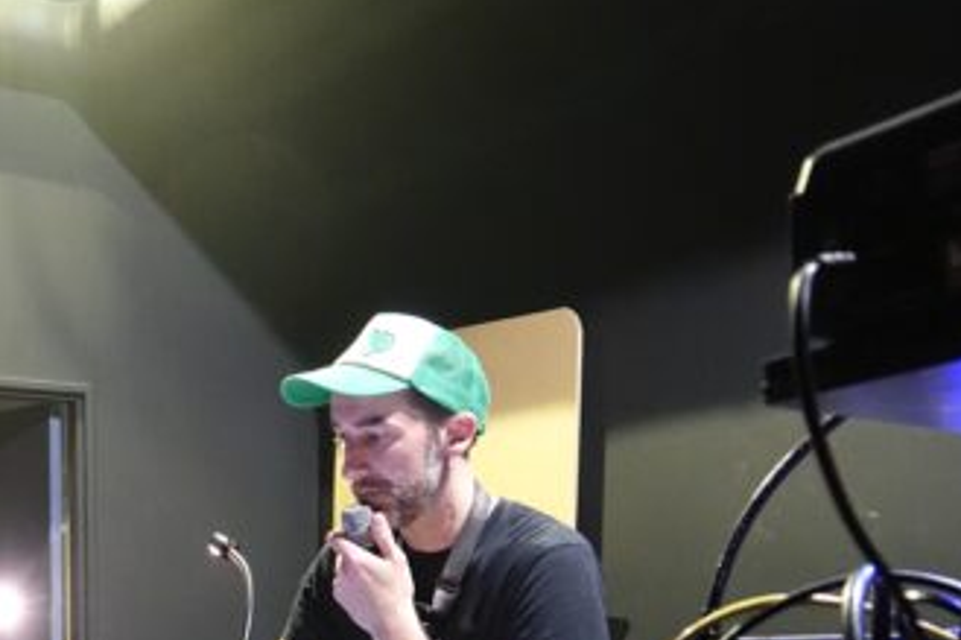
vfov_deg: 23.2
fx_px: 1494
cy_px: 637
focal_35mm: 56
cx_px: 134
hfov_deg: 34.1
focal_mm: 8.8
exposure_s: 1/15
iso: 1600
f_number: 2.4
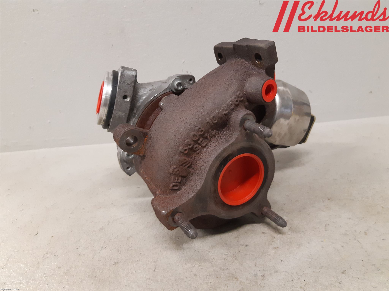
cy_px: 146
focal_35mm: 26
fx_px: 292
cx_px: 194
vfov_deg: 53.1
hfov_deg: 67.3
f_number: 1.7
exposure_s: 1/50
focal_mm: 3.93
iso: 250
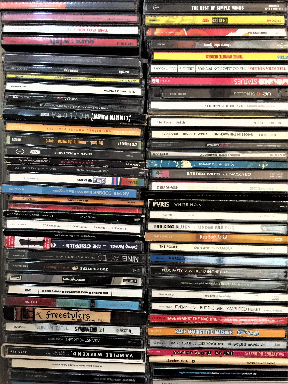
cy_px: 192
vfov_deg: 61.7
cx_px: 144
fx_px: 322
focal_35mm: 29
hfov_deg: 48.2
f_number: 2.2
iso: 100
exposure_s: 1/10
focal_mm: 4.15
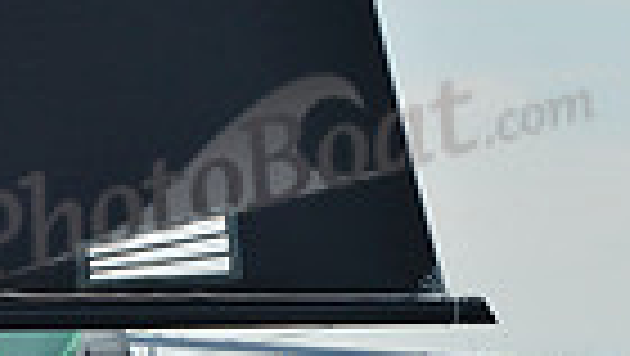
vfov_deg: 1.7
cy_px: -2
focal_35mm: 714
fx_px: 11937
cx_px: -270
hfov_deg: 3.0
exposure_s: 1/2000
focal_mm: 165
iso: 280
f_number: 5.6
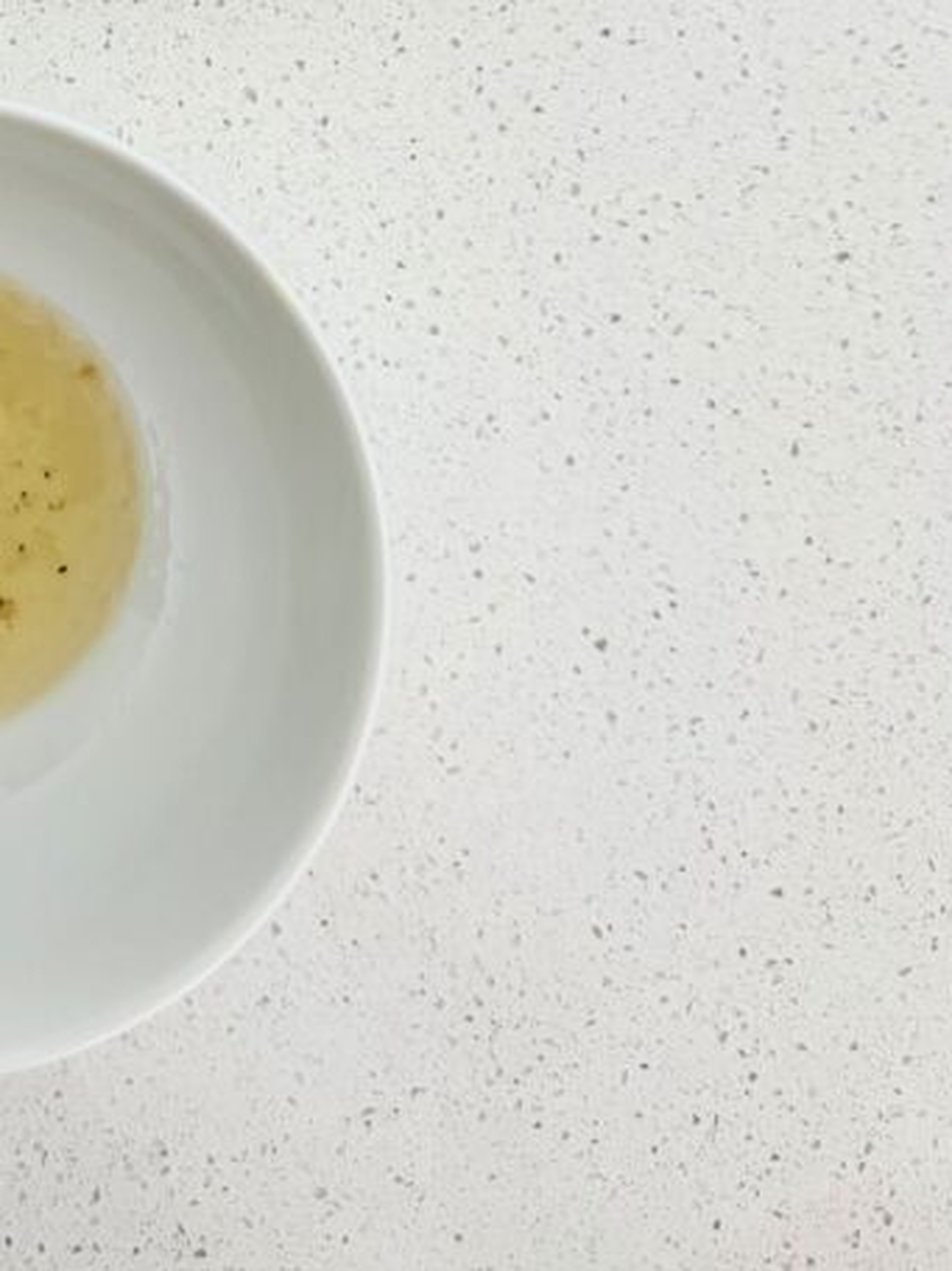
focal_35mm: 54
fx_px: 1981
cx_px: -89
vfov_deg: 31.7
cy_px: -112
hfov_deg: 25.1
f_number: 1.78
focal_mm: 6.76
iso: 500
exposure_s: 1/60
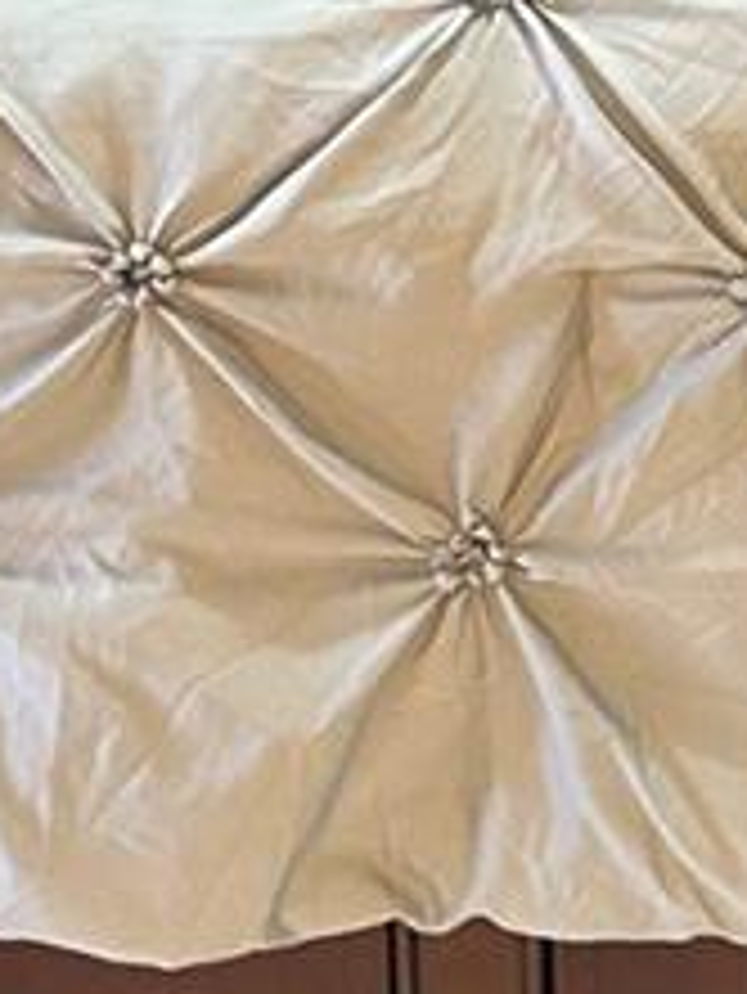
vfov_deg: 13.4
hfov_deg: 10.5
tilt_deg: -16.7
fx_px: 4053
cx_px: 603
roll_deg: +2.1
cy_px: -333
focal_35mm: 141
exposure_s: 1/60
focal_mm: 5.7
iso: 250
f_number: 1.5
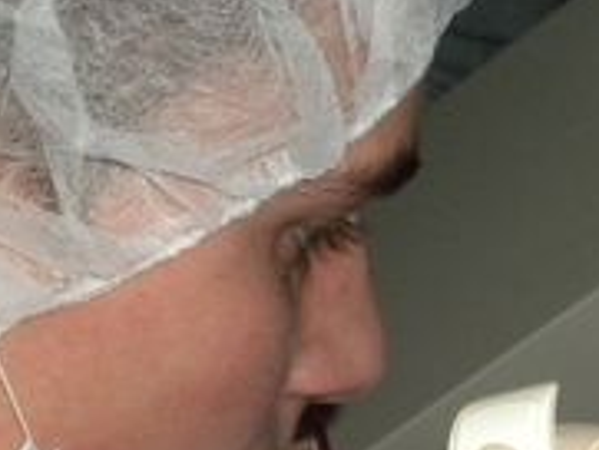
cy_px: 513
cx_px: 513
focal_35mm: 131
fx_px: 2268
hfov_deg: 14.9
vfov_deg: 11.2
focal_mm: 6.6
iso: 400
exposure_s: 1/30
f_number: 3.5
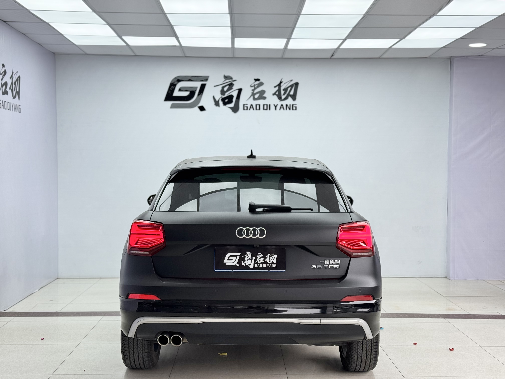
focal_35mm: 48
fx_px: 700
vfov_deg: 30.3
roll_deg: +0.2
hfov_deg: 39.7
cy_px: 190
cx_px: 252
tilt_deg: -2.6
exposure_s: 1/558
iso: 64
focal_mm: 6.76
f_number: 1.78
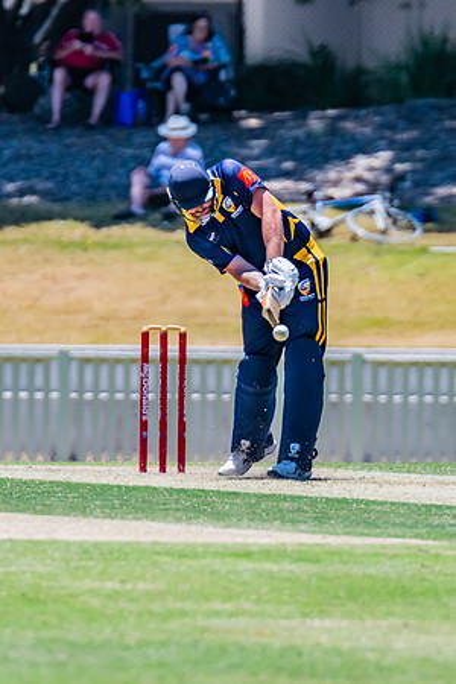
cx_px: 235
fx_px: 20587
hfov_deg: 1.3
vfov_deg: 1.9
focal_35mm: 1084
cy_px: 360
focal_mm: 550
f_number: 6.3
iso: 640
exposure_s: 1/2000
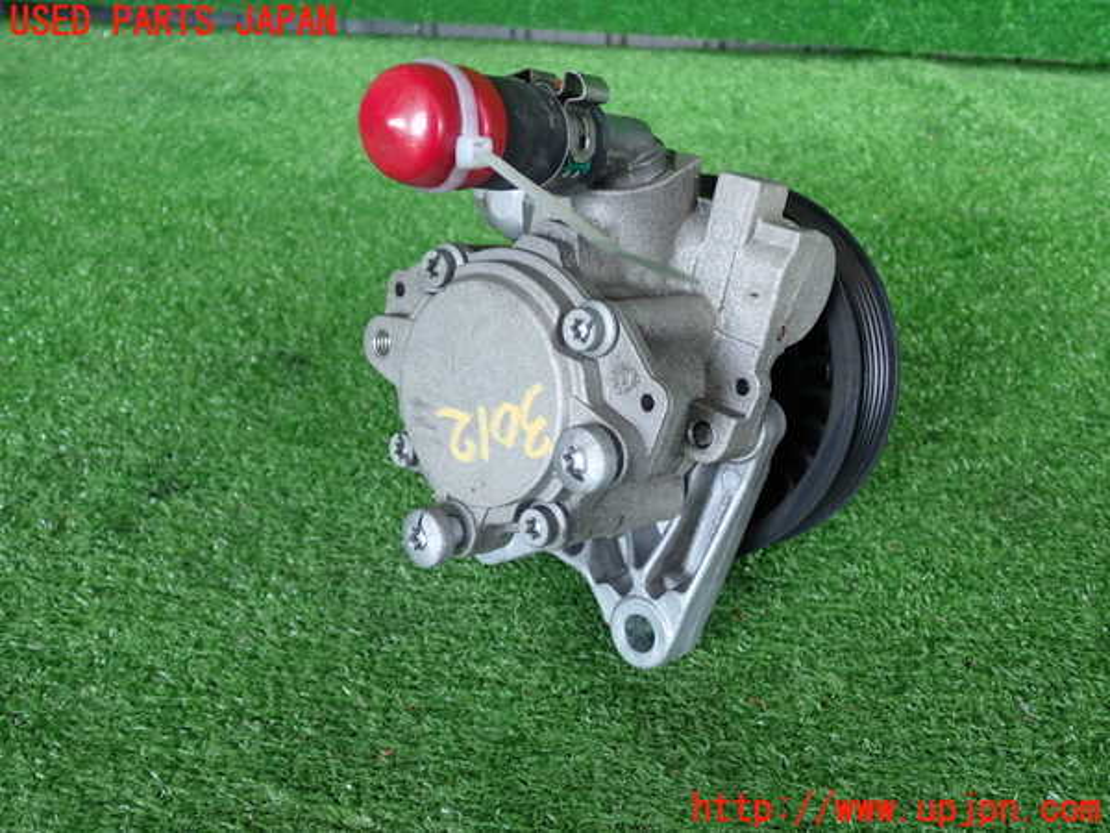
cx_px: 555
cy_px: 416
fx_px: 1026
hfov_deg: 56.8
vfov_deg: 44.2
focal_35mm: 32
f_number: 2.4
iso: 200
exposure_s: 1/80
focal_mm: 5.79
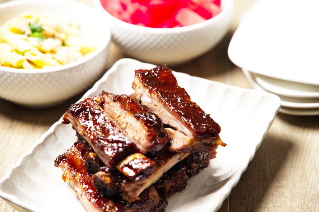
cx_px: 160
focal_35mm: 105
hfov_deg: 19.5
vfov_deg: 13.0
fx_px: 930
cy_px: 106
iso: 100
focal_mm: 105
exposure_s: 1/100
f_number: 4.5
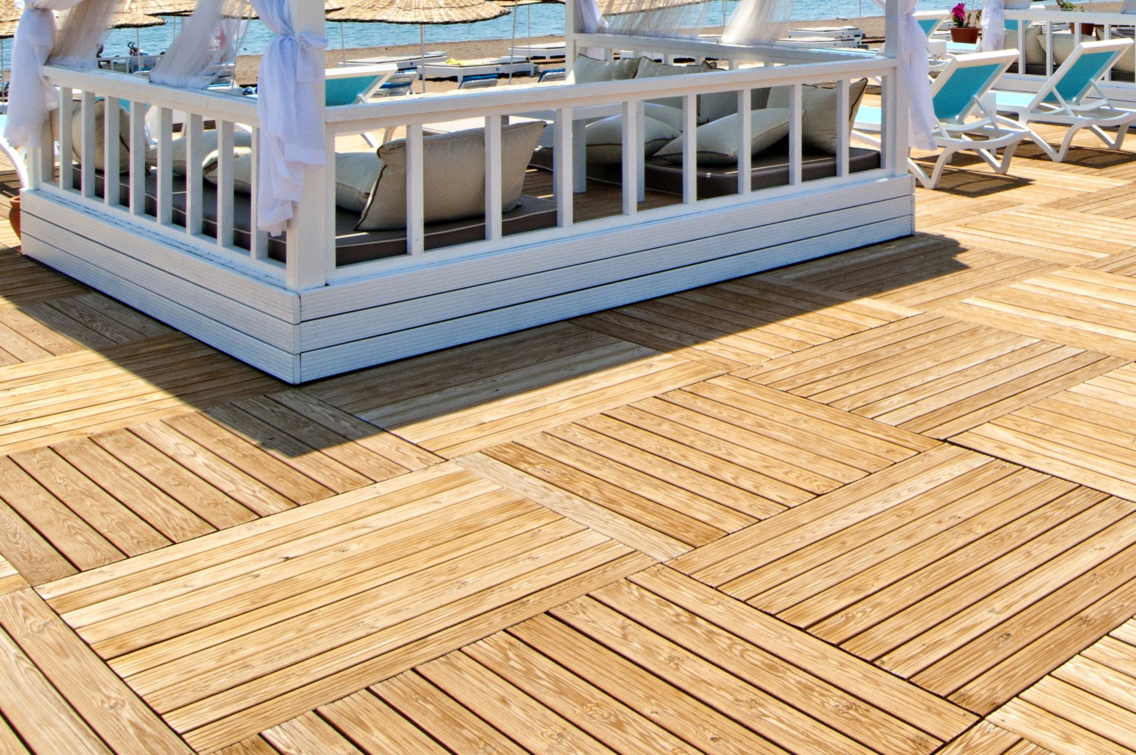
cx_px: 997
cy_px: -20
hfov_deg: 43.8
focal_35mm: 41
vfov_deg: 30.1
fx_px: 1292
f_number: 11
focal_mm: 12
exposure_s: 1/500
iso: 200
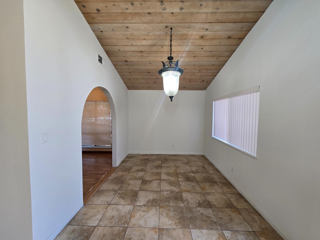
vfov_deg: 89.9
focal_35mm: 13
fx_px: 120
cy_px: 120
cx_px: 160
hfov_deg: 106.2
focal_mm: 2.2
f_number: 2.2
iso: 80
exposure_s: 1/60
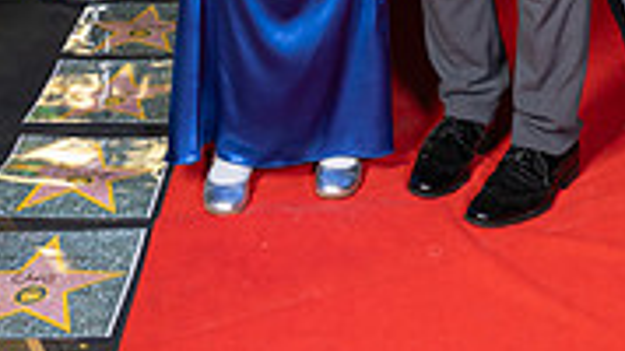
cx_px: 404
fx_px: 1491
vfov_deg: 11.6
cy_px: -414
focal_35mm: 90
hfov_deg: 23.6
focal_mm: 34
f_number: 8
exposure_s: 1/125
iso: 400
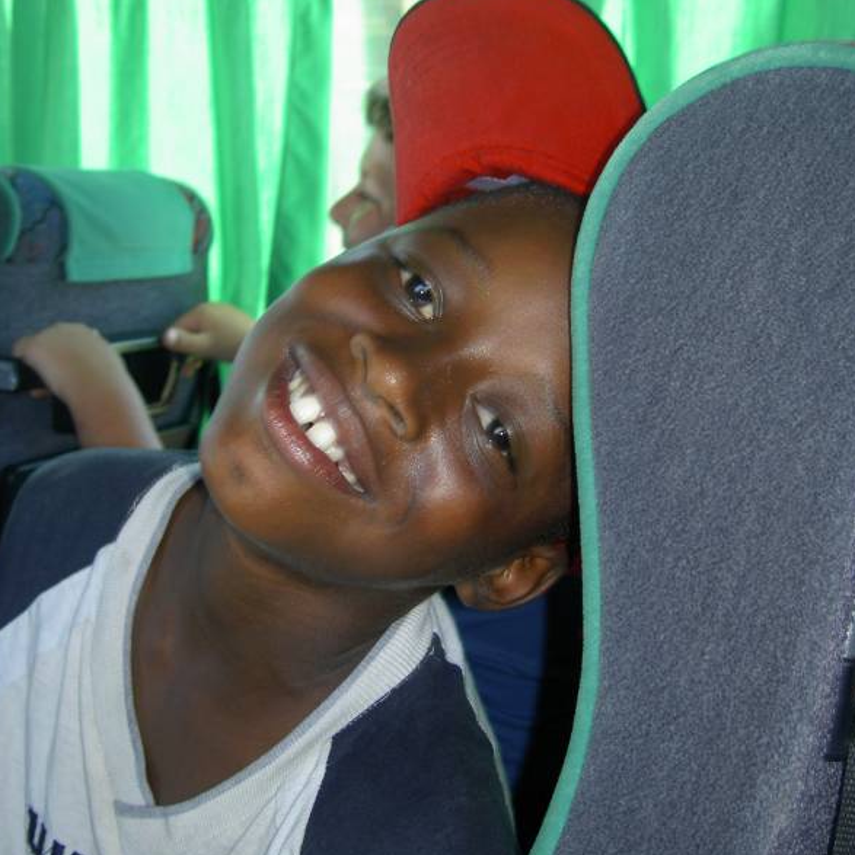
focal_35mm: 47
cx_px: 425
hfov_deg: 36.1
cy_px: 383
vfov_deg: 36.0
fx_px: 1313
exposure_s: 1/30
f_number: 2.8
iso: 100
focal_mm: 8
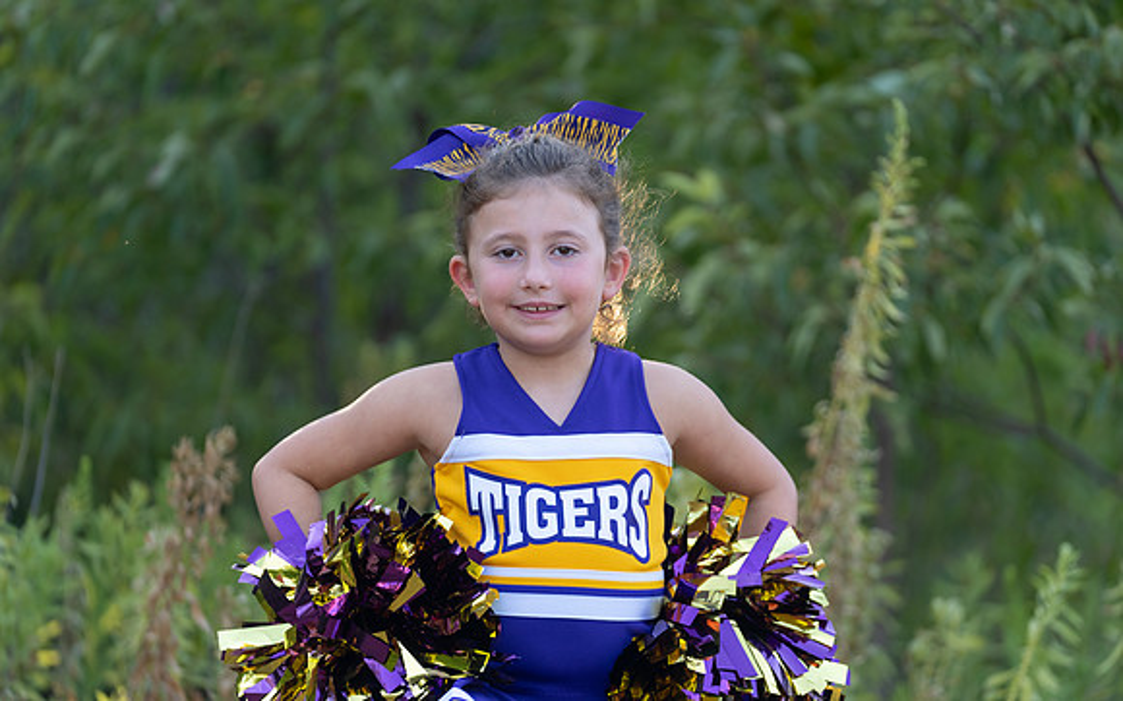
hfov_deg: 11.7
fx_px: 5476
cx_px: 569
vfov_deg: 7.3
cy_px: 416
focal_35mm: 179
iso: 200
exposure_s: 1/320
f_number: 2.8
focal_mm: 158
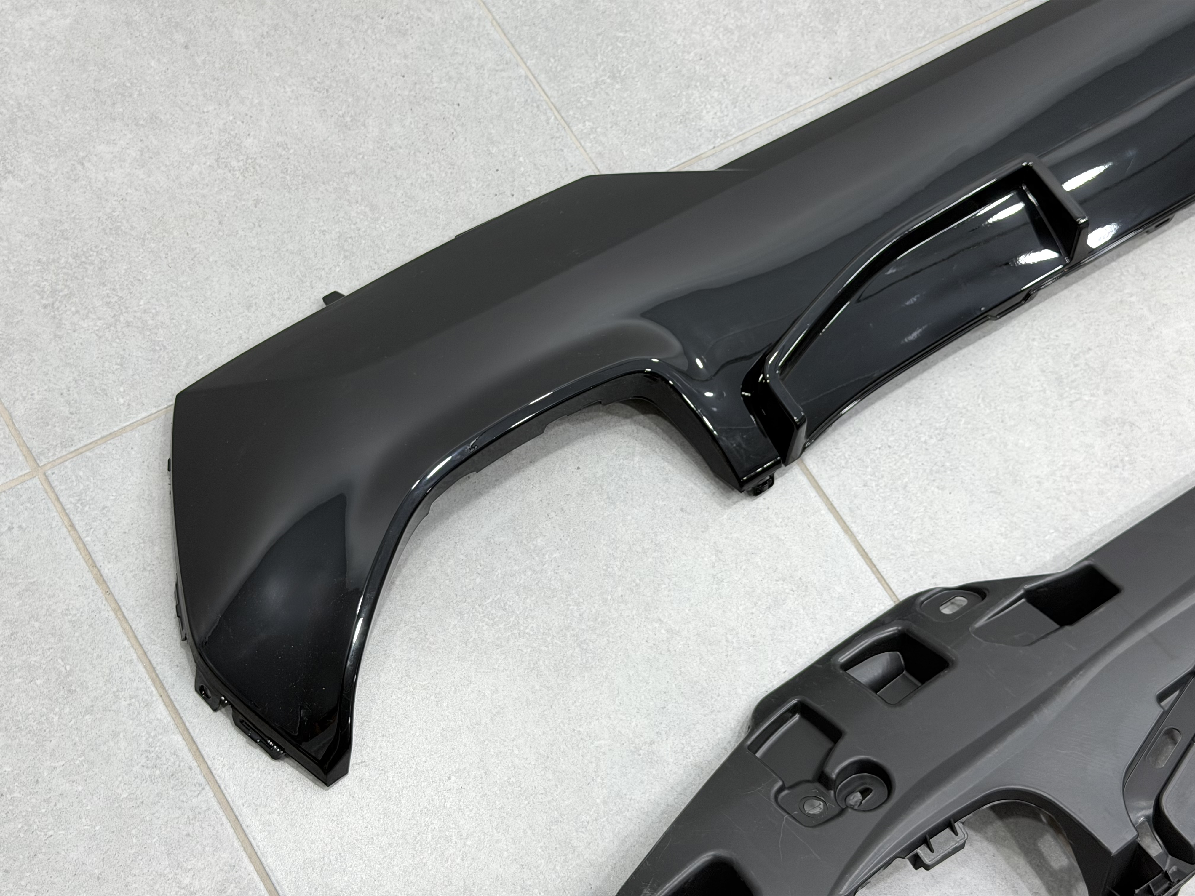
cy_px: 448
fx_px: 1657
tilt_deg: -64.8
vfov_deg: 30.3
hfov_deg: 39.7
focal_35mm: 48
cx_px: 598
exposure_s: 1/161
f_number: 1.78
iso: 50
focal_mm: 6.76
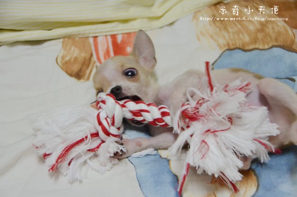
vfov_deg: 16.5
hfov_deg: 24.7
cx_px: 148
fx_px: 679
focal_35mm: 82
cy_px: 98
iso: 2500
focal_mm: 55
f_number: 4.8
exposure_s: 1/100
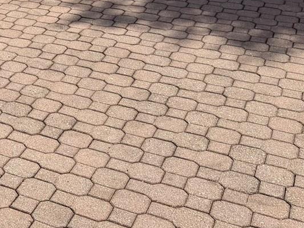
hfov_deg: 24.2
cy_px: -39
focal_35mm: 72
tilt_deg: -15.1
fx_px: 632
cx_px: -73
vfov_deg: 19.4
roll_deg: +2.4
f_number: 1.78
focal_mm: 6.76
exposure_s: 1/7353
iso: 80
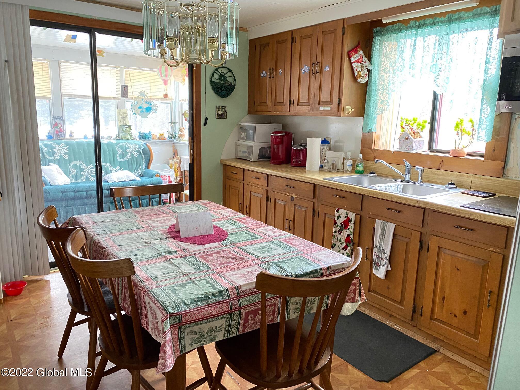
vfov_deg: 53.1
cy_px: 195
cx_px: 260
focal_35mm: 26
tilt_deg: -11.2
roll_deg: -1.9
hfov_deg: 67.3
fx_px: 391
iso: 800
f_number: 1.8
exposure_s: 1/30
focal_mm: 4.25
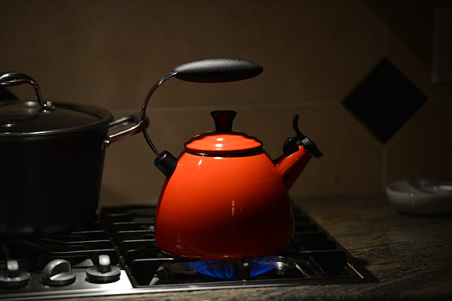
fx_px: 2449
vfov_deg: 7.0
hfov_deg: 10.5
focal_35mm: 195
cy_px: 150
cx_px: 226
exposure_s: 1/200
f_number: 2.8
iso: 560
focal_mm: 195
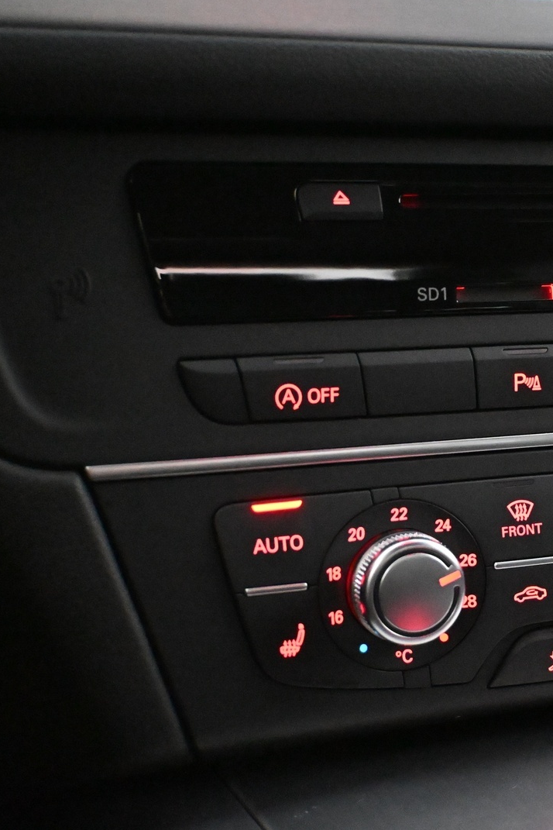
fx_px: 1359
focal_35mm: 59
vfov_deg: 33.9
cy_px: 415
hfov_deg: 21.9
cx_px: 586
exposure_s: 1/50
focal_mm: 26
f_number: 4.5
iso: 12800
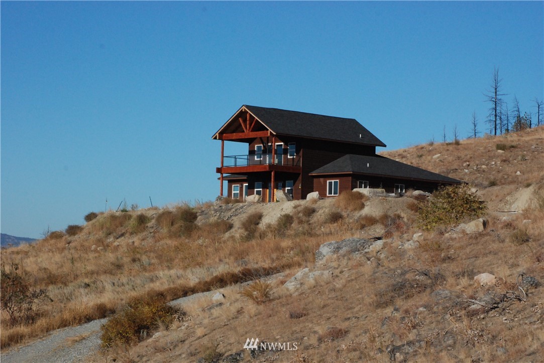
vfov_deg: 13.1
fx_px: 1588
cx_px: 272
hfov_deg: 19.4
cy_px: 182
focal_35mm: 105
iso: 1250
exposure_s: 1/2000
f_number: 11
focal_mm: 70
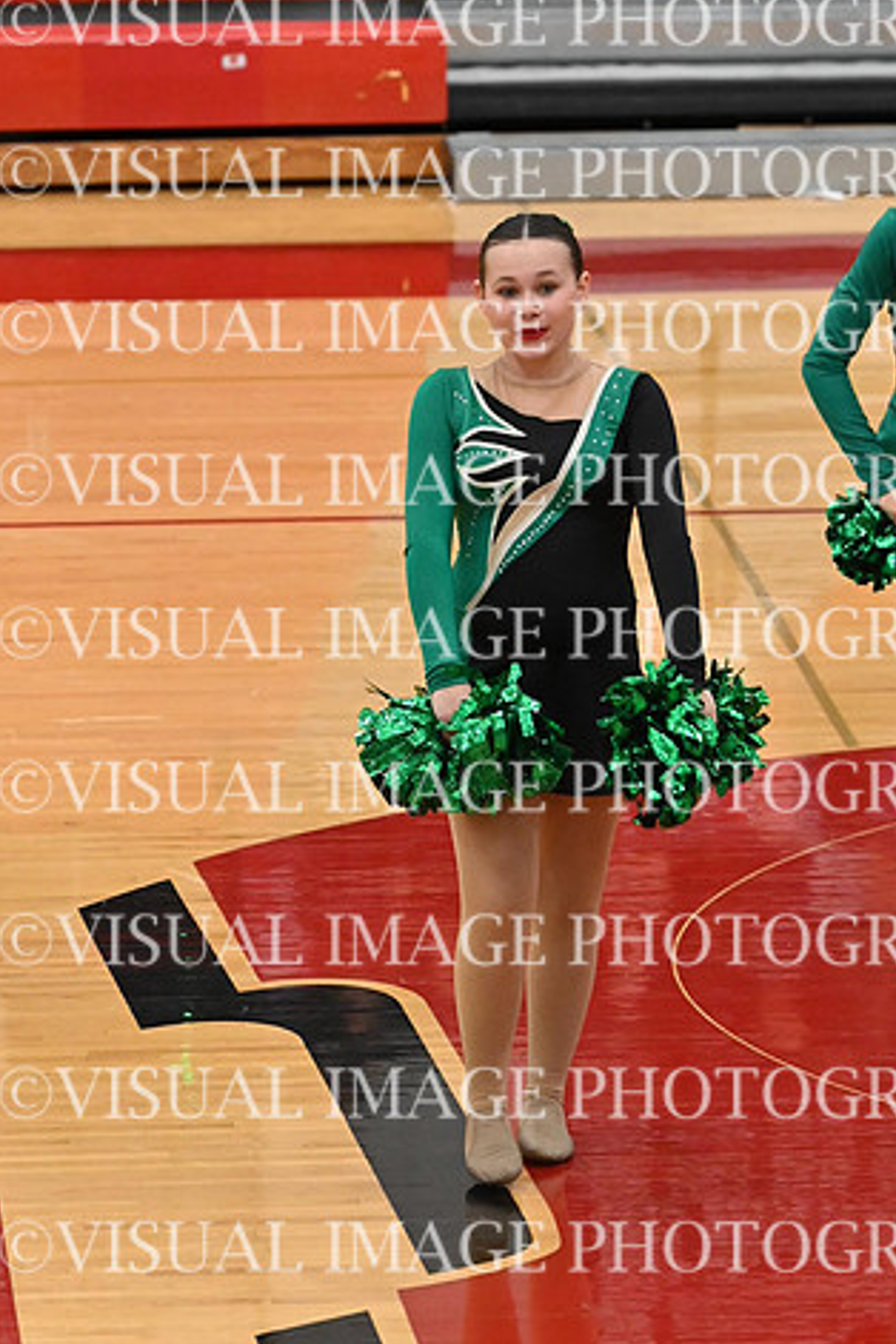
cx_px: 549
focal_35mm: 277
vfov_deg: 7.4
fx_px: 10341
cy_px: 556
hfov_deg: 5.0
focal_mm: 150
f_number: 4
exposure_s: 1/400
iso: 8000
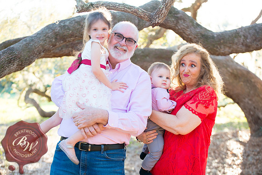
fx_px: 510
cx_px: 131
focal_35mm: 70
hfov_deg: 28.8
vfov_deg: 19.5
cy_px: 88
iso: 200
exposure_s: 1/125
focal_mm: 70
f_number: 3.5
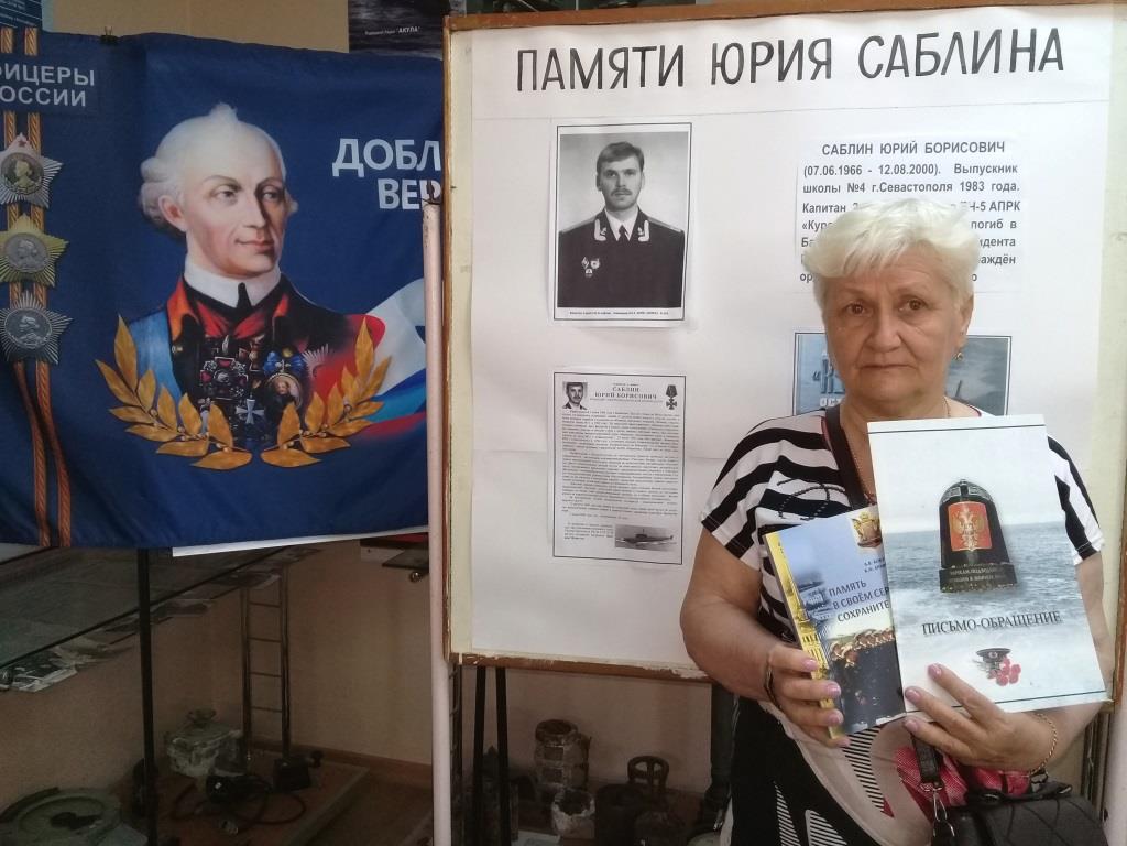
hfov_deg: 58.4
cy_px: 423
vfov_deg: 45.4
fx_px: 1009
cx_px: 564
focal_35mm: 31
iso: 160
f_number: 2.2
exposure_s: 1/33
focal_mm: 3.3
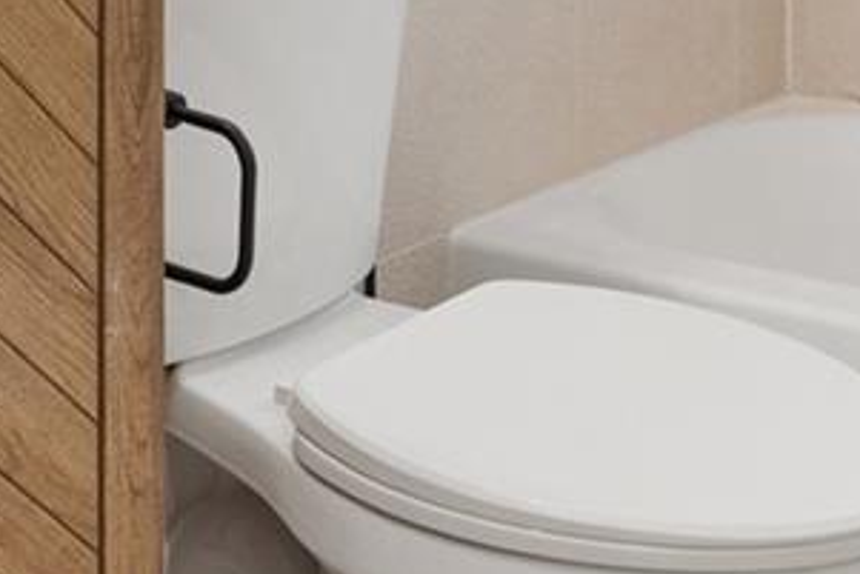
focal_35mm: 85
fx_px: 2031
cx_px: 574
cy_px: -376
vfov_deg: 14.6
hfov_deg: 23.8
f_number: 8
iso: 200
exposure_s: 1/1.25
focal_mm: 16
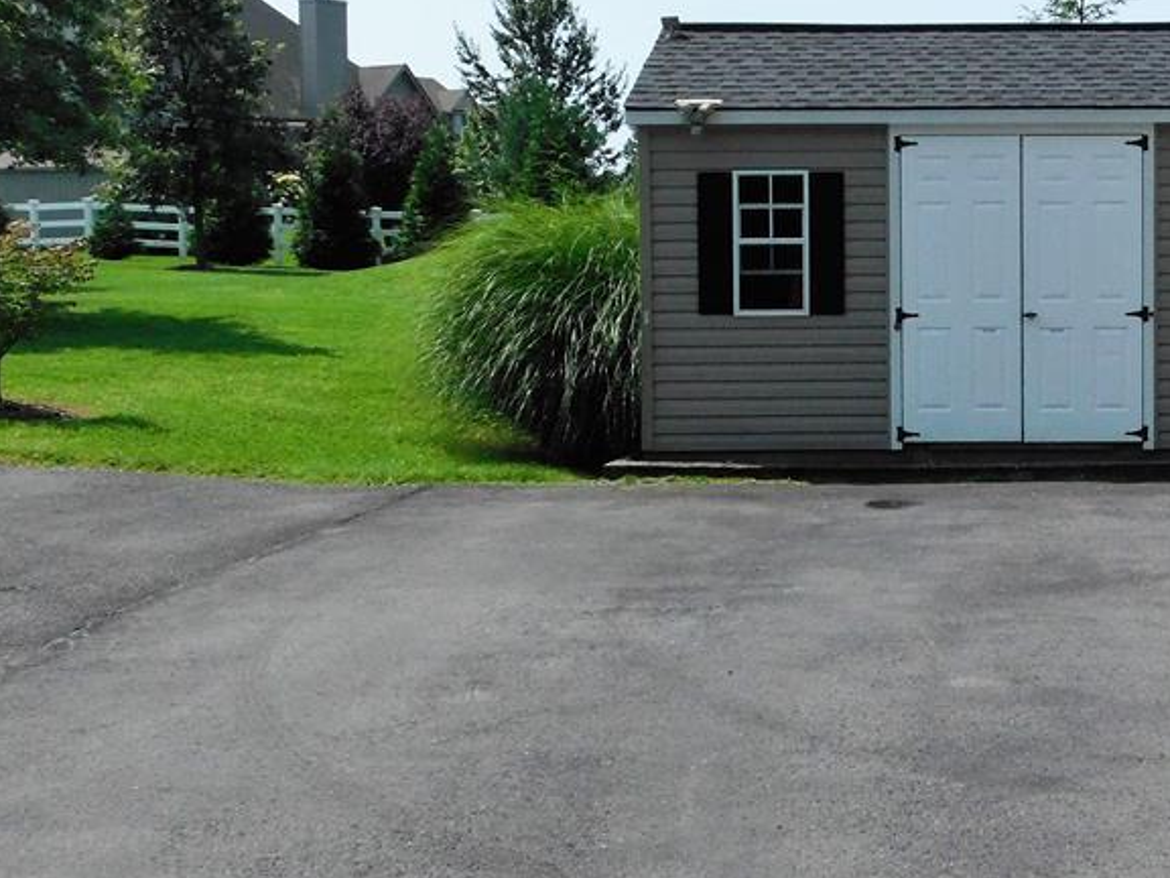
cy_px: 378
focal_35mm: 64
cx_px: 999
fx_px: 2163
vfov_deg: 22.9
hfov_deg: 29.3
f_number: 7
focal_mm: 6.3
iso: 400
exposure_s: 1/1250
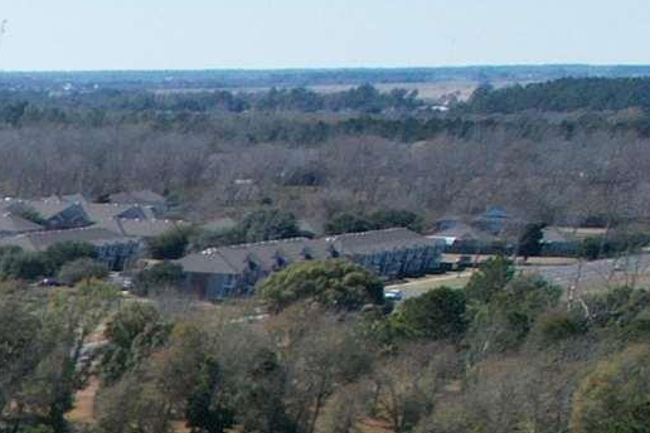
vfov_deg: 9.0
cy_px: 1177
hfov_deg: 10.8
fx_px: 2365
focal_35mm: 131
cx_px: -1267
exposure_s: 1/2000
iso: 200
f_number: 2.8
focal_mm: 8.38
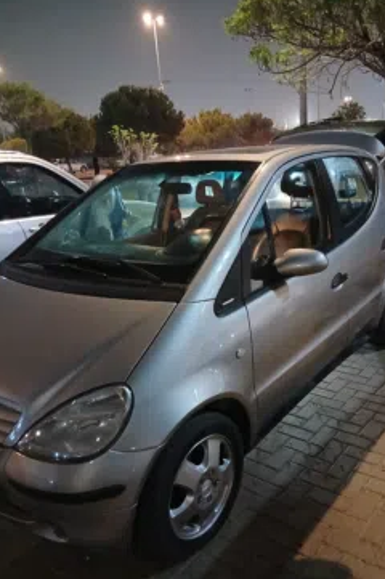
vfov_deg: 61.9
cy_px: 311
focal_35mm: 30
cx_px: 234
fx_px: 482
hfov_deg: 43.3
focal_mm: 3.98
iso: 2000
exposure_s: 1/10
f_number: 1.8
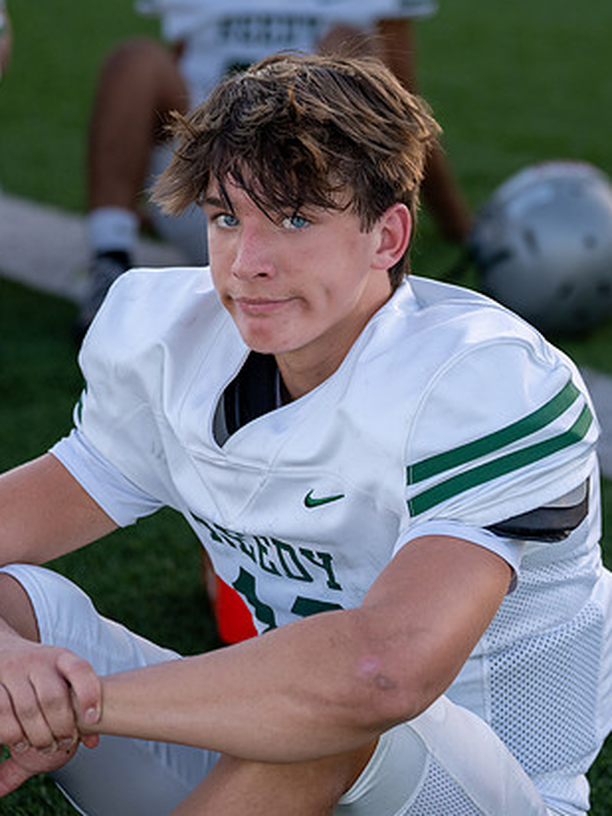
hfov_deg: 10.1
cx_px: 311
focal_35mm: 147
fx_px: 3465
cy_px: 334
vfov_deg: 13.4
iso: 400
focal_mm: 84
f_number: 2.8
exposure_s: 1/800
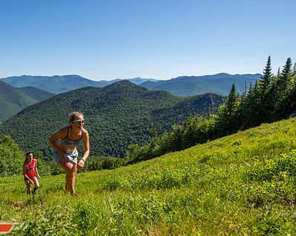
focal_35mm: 26
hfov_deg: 64.6
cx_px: 103
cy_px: 132
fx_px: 228
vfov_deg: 54.8
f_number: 5
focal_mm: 19
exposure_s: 1/640
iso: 100
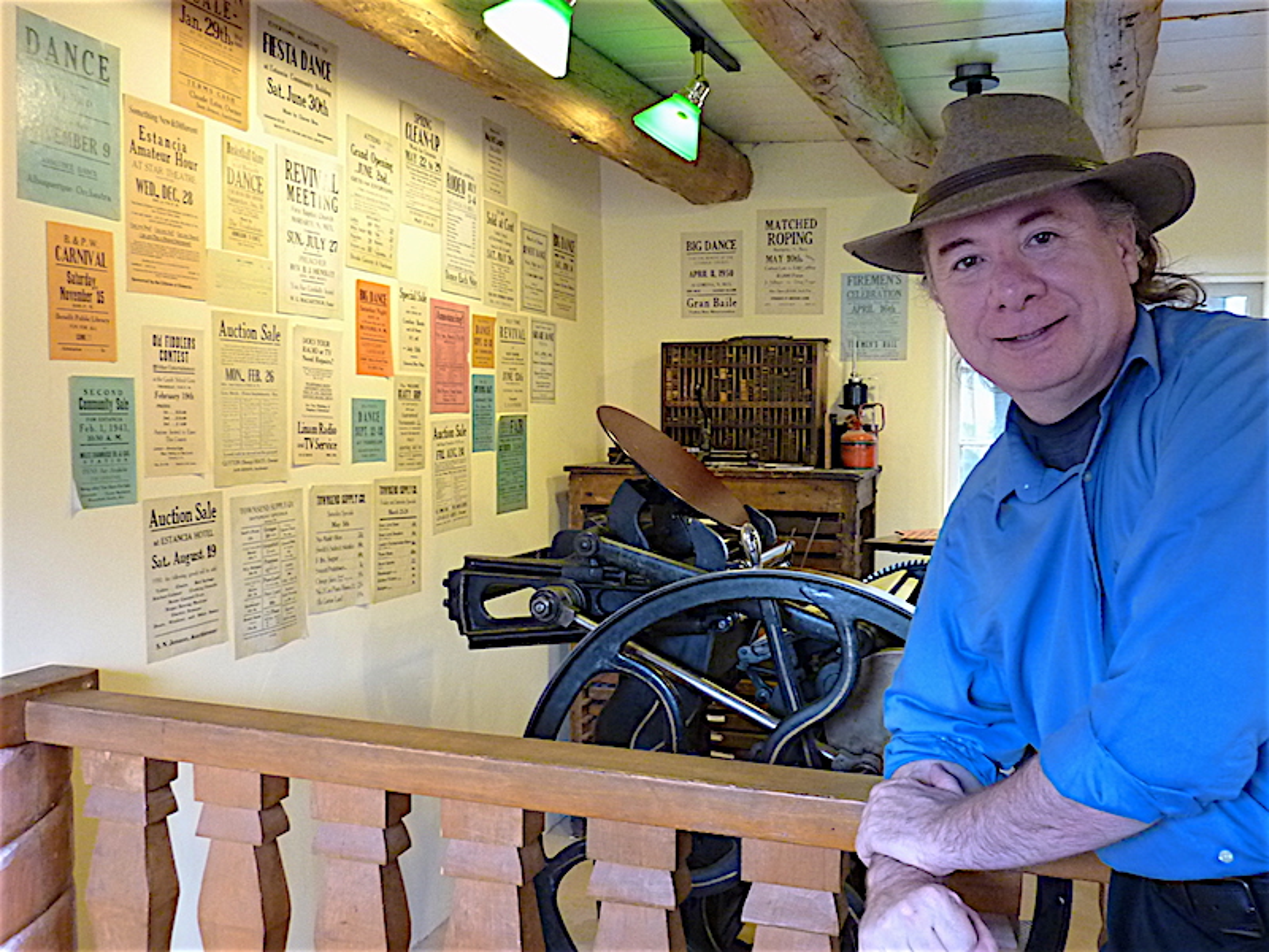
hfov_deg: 58.4
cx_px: 634
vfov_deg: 45.4
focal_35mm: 31
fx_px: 1136
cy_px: 476
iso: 400
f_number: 3.3
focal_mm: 4.1
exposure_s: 1/25
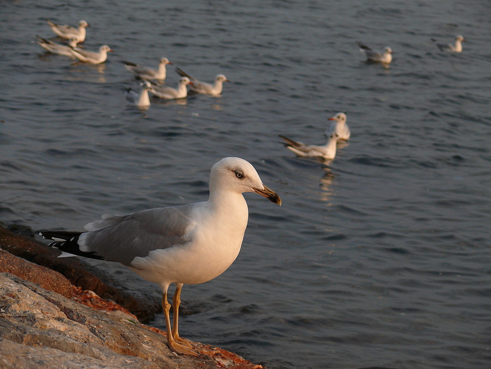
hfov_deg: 12.9
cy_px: 184
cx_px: 246
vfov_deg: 9.7
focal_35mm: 153
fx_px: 2171
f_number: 3.6
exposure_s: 1/800
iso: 100
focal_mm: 32.3
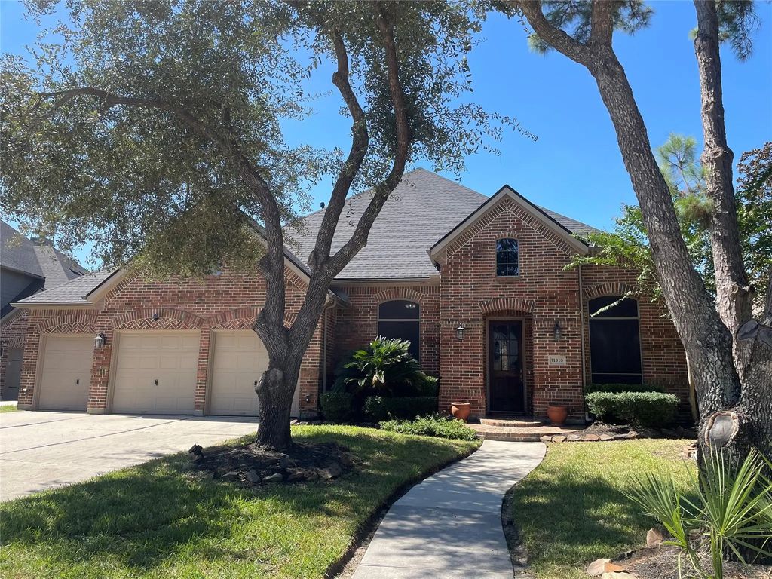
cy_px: 290
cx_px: 386
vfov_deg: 53.1
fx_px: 580
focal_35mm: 26
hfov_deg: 67.3
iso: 32
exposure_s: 1/1595
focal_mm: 4.2
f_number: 1.6
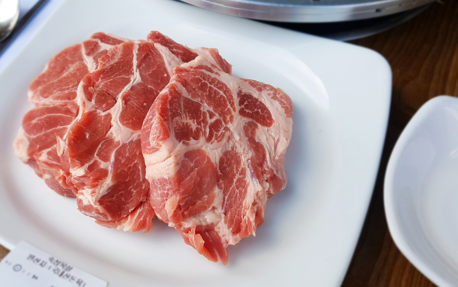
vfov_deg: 37.3
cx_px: 176
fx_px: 424
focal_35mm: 34
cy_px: 144
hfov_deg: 56.1
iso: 50
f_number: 1.7
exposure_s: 1/596
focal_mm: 4.2
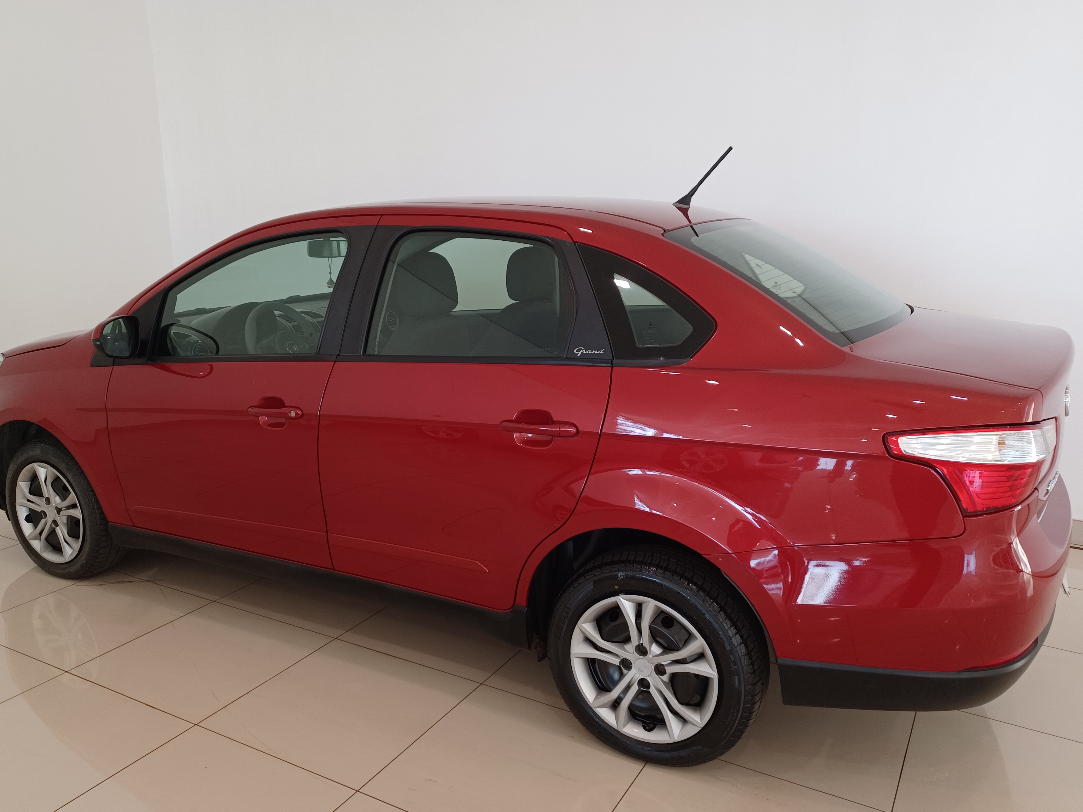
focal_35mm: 28
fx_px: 876
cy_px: 437
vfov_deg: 49.7
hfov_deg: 63.4
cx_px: 523
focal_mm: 4.6
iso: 160
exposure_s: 1/60
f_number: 1.8
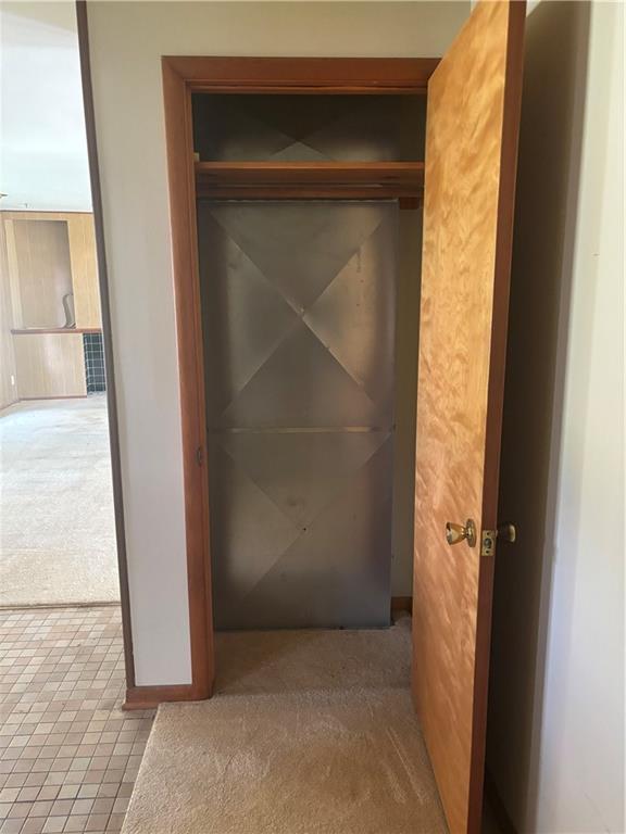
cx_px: 313
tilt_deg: -11.2
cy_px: 417
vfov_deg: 67.3
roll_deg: -0.6
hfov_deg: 53.1
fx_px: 627
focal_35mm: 26
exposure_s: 1/44
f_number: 1.6
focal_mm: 5.96
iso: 500
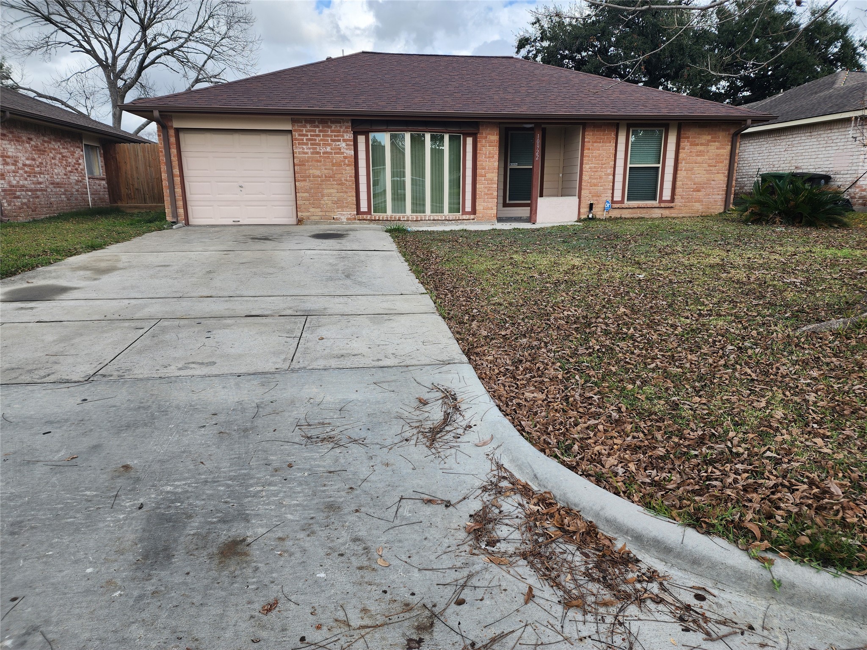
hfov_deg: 73.9
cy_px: 325
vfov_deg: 58.9
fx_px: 576
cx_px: 434
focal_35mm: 23
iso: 12
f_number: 1.8
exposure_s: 1/550
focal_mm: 6.4
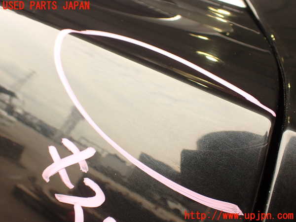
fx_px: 274
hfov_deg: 56.8
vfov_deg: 44.2
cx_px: 148
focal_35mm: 32
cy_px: 111
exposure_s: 1/125
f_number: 3.2
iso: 100
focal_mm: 5.79
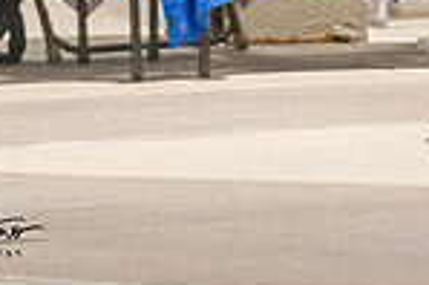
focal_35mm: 620
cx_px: 544
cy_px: -340
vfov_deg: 2.2
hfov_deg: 3.3
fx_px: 7380
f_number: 3.2
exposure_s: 1/400
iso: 6400
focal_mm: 137
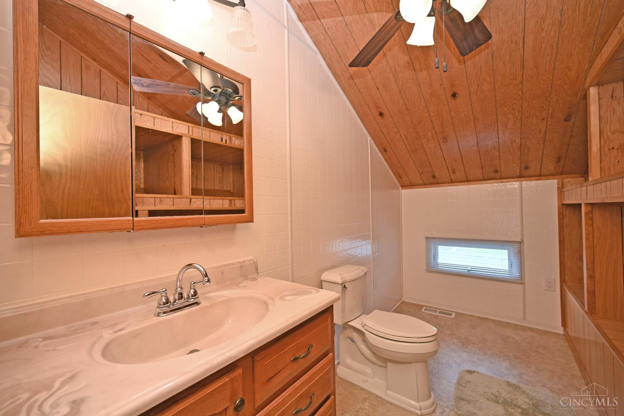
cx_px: 312
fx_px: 243
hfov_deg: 104.3
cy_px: 208
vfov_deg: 81.2
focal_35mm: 14
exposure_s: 1/60
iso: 320
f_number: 4
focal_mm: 14
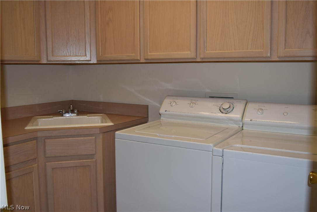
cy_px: 106
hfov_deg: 53.1
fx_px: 317
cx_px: 158
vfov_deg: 36.9
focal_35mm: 36
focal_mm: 24
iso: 400
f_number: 4
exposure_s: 1/200
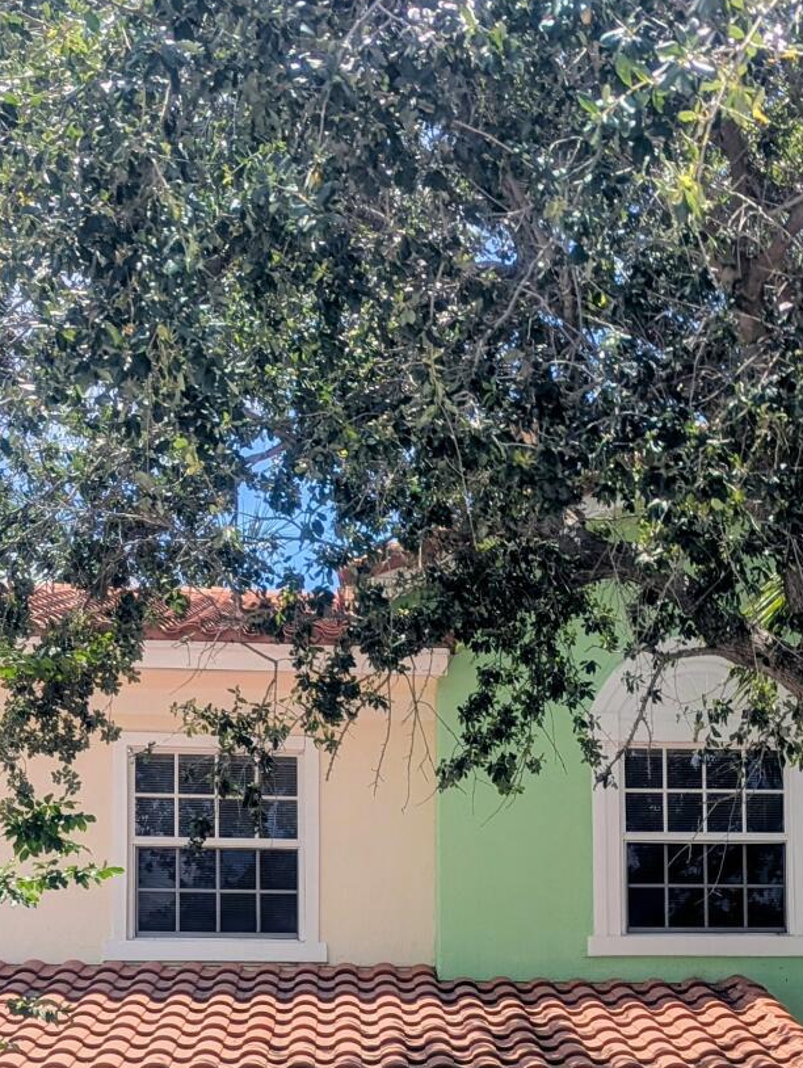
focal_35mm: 59
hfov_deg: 24.8
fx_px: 1822
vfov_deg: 29.5
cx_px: 497
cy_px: 1172
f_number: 1.85
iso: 43
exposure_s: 1/1770
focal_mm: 6.81
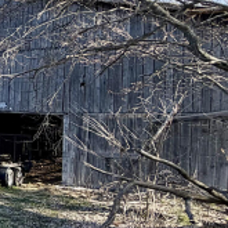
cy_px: 115
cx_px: -211
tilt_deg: +0.7
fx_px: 373
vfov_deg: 34.0
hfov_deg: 20.2
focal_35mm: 50
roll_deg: -1.5
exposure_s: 1/686
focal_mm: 2.22
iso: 40
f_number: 2.2
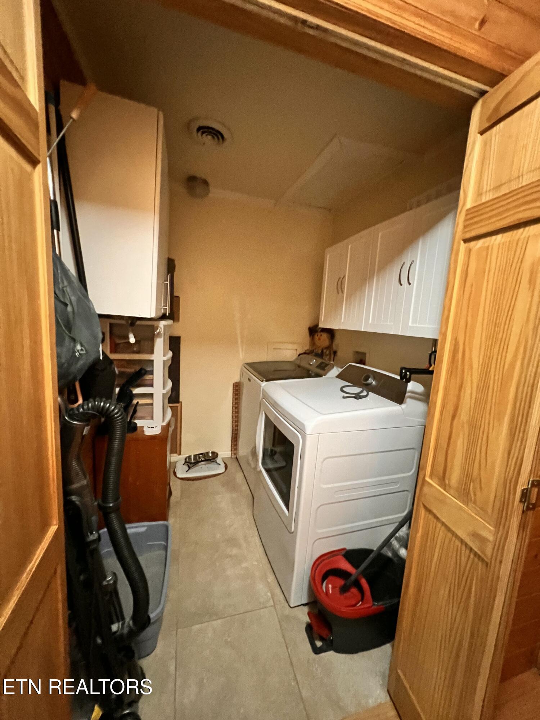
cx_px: 270
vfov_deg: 106.2
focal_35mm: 13
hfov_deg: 89.9
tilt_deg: -7.9
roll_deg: -4.3
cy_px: 360
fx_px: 270
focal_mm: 1.57
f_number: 1.8
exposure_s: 1/40
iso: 1000
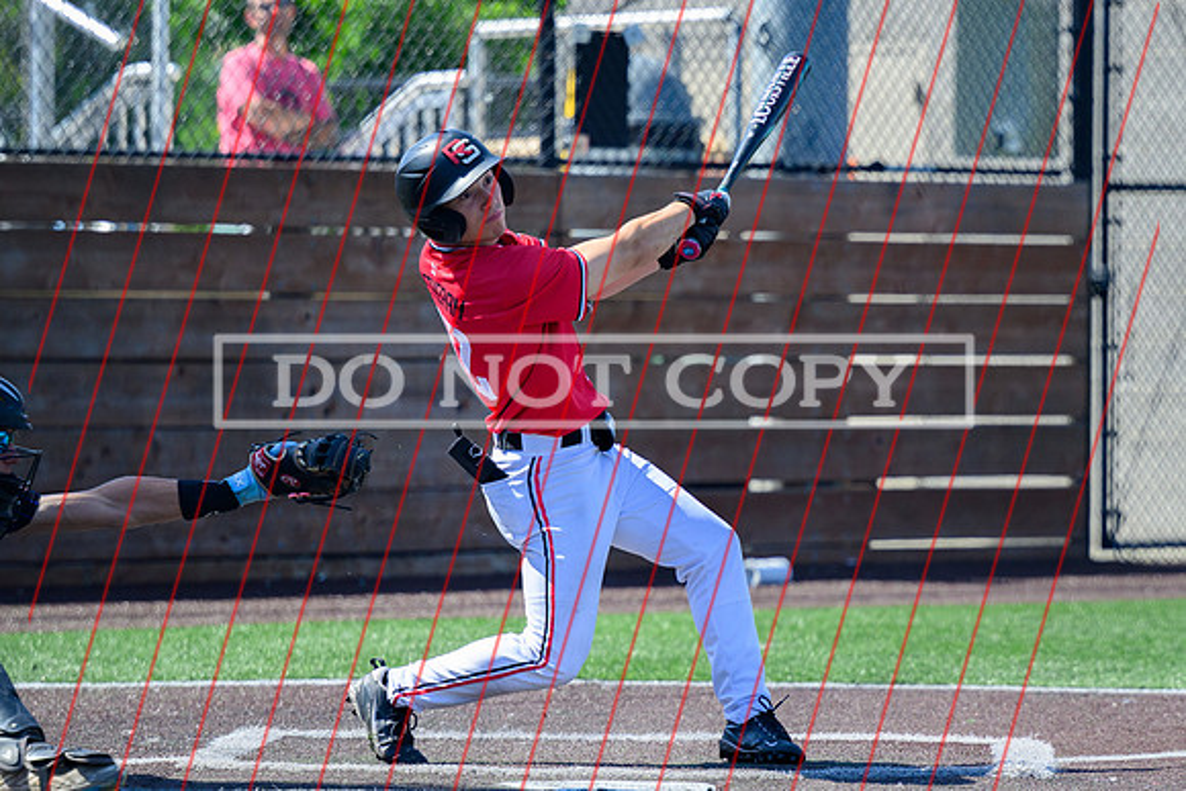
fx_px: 6959
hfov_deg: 9.7
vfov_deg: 6.5
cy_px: 482
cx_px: 720
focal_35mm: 211
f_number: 2.8
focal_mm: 135
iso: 560
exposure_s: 1/3200
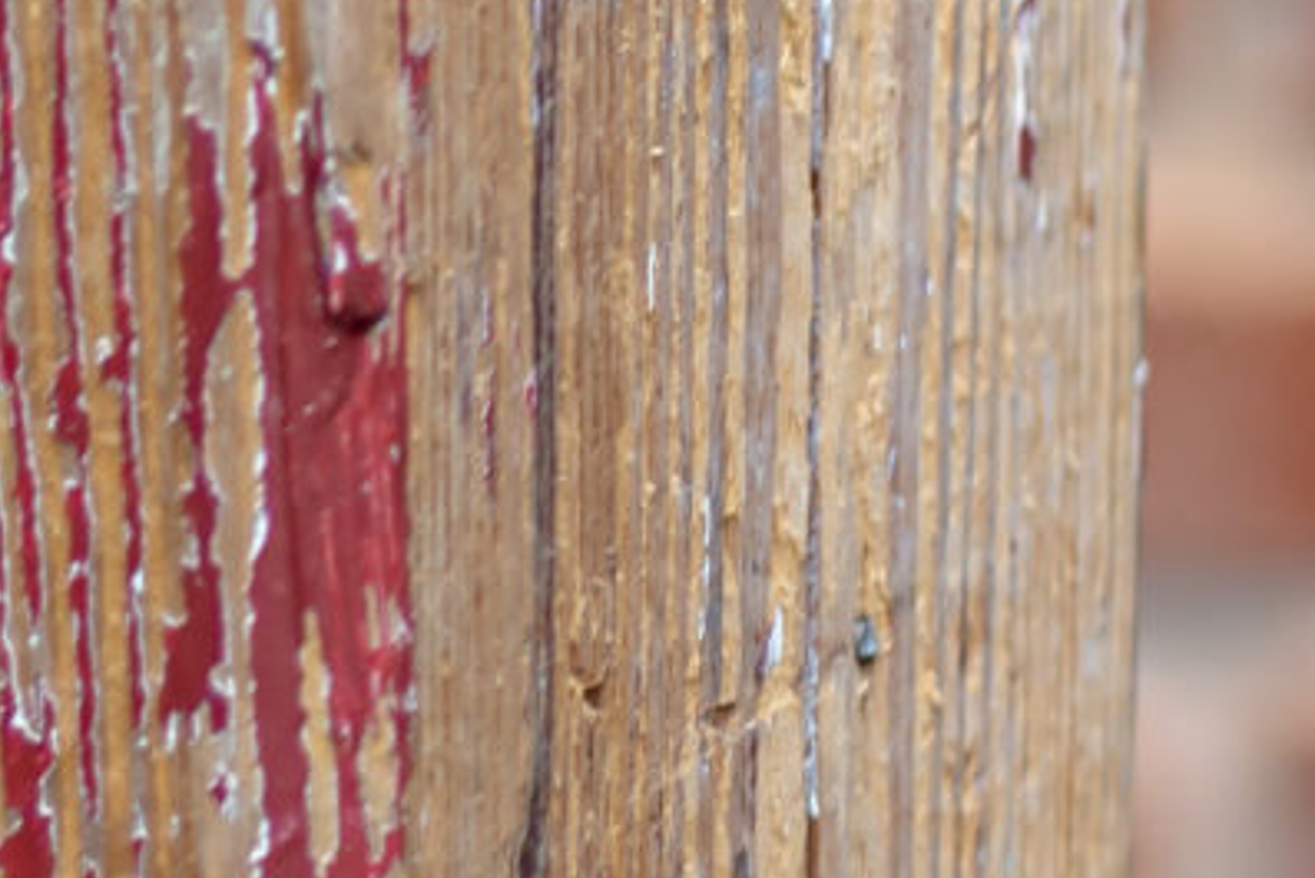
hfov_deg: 3.7
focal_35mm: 548
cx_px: -1968
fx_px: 20023
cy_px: -986
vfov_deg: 2.5
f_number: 1.8
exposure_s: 1/80
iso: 200
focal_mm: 85
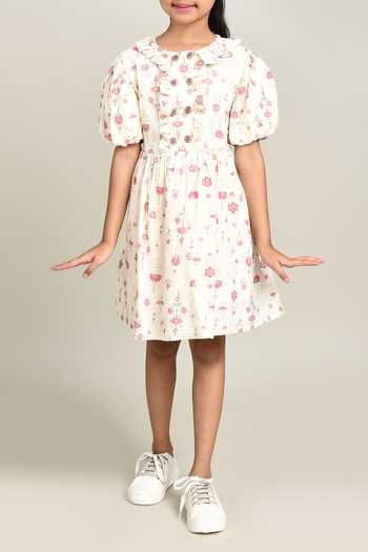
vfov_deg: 39.6
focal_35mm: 50
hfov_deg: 27.0
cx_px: 184
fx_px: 767
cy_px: 276
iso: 100
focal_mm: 50
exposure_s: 1/160
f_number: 10
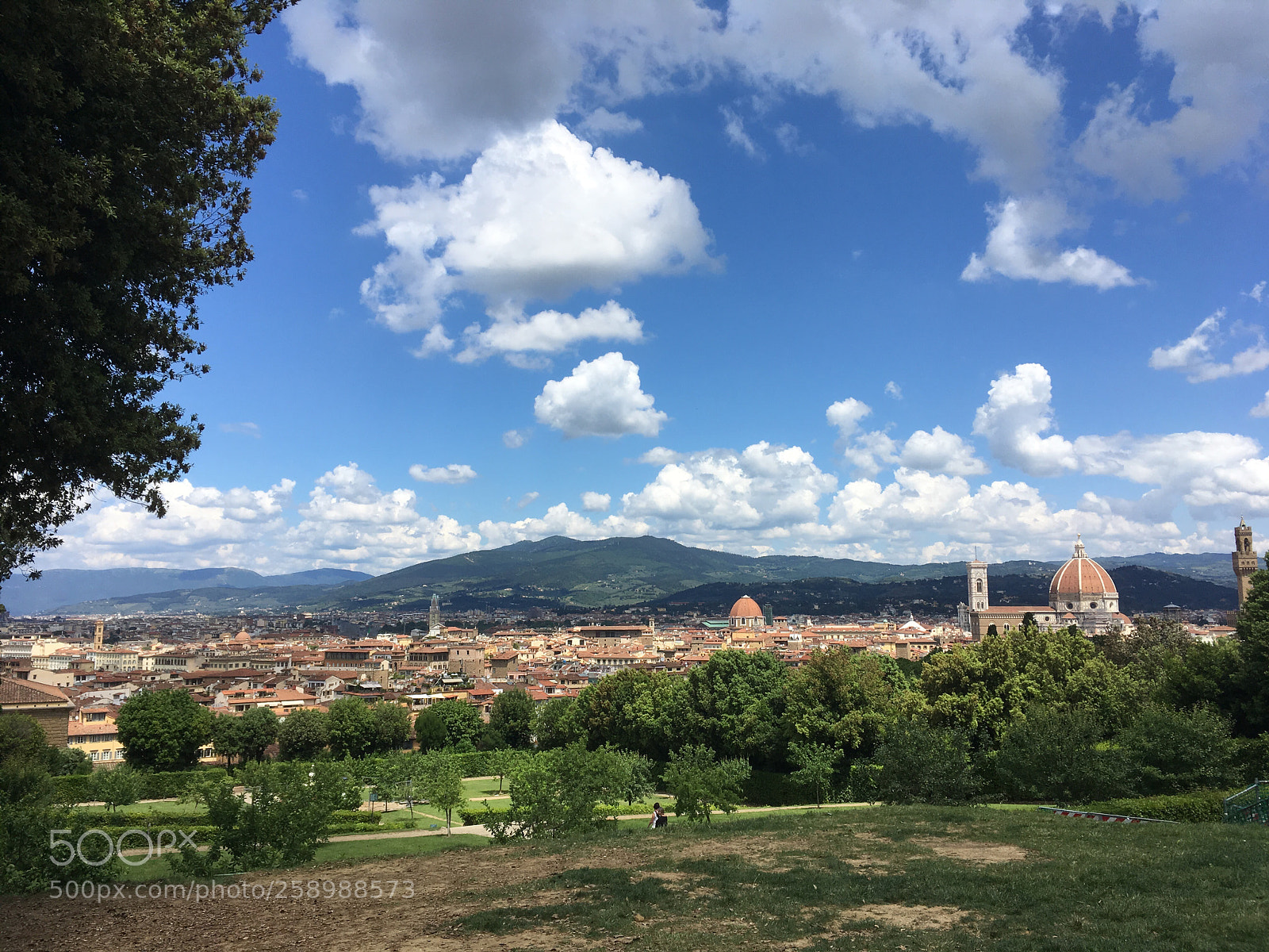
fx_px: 1063
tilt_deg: +6.4
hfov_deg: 61.7
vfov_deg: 48.2
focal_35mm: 29
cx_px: 634
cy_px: 476
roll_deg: +0.9
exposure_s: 1/1832
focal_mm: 4.15
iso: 25
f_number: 2.2
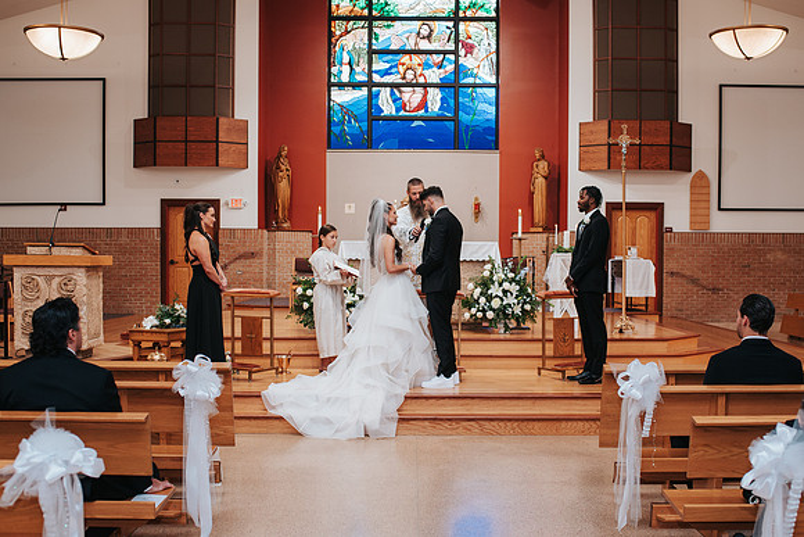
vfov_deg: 30.4
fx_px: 988
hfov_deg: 44.3
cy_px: 297
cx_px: 420
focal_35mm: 44
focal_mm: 35
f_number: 2.8
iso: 450
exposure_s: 1/125
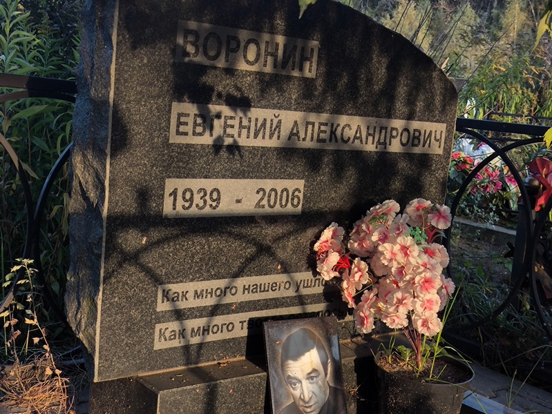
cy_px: 207
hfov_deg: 38.2
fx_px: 798
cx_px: 276
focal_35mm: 50
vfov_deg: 29.1
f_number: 1.7
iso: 50
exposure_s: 1/197
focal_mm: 4.71
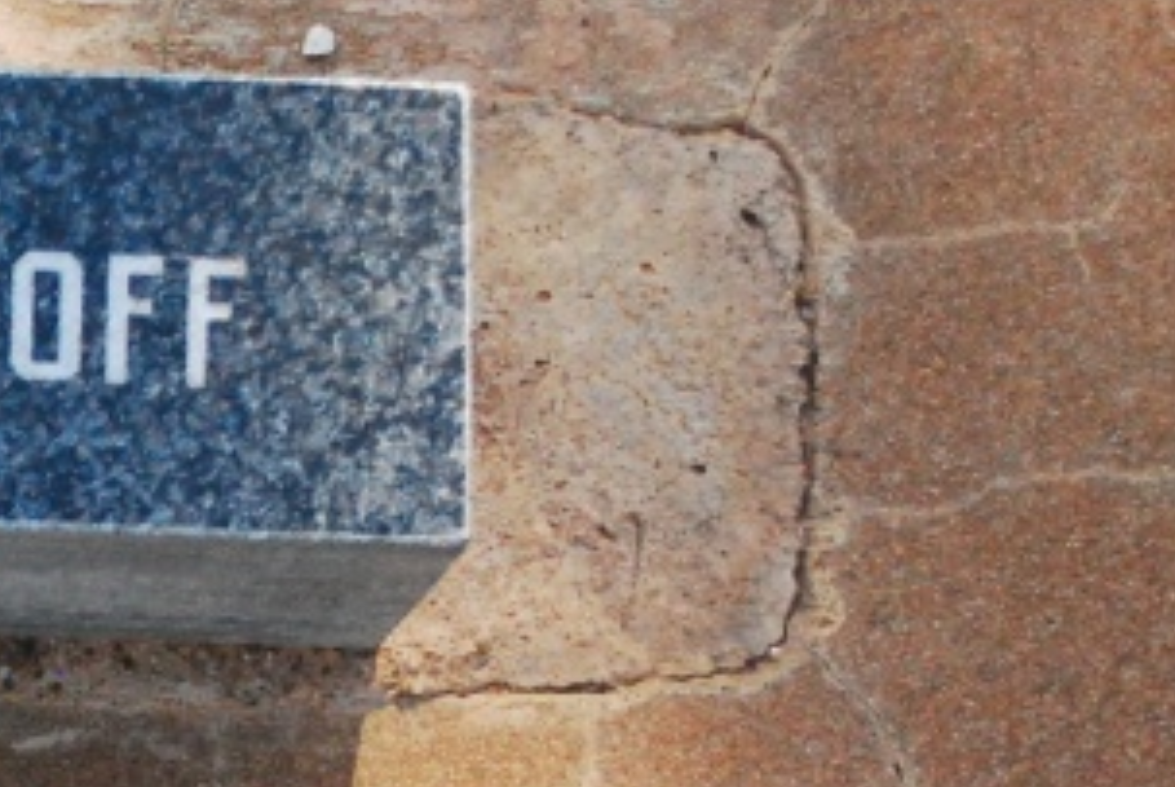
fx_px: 5295
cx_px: -555
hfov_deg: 12.1
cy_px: 797
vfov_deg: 8.5
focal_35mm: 162
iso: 1600
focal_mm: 32
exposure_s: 1/1600
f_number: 5
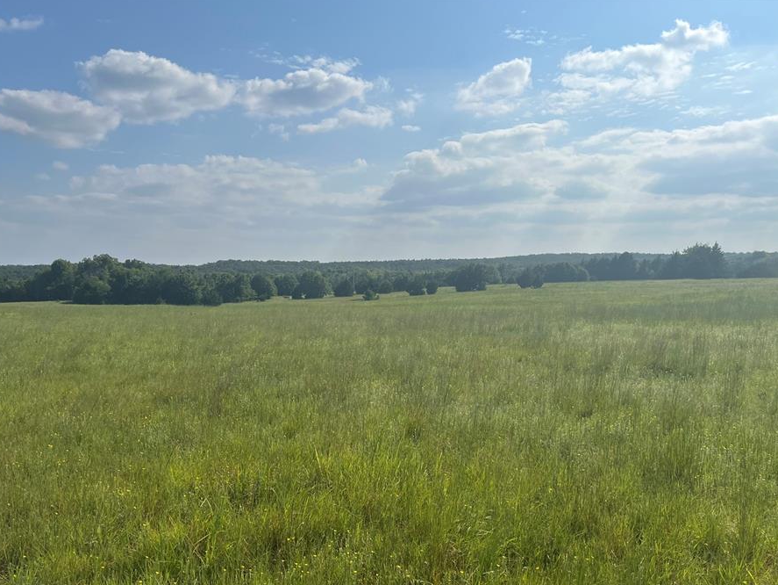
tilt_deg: -5.9
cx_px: 339
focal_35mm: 30
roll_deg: +0.5
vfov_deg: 46.7
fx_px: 675
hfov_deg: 59.7
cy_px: 332
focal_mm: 5.7
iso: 50
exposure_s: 1/9434
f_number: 1.5
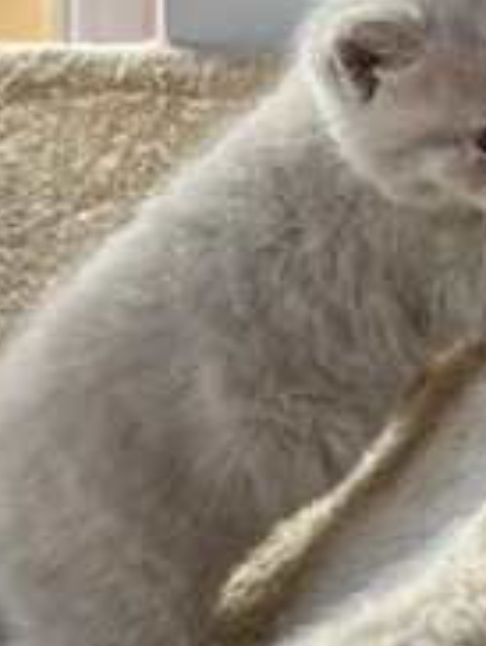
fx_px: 1065
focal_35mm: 57
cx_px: 333
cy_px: -4
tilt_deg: -11.2
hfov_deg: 25.5
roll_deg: -1.8
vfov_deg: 31.2
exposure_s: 1/121
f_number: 1.6
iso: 64
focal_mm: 5.1
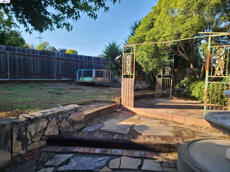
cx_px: 115
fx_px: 166
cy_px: 86
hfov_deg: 69.4
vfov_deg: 54.9
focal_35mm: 25
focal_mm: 7
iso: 16
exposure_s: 1/162
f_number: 1.8
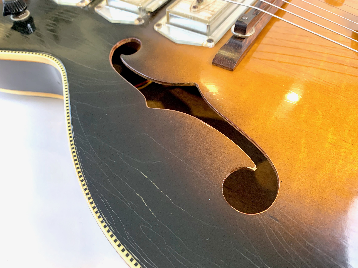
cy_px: 134
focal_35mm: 26
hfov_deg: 67.3
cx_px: 179
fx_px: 269
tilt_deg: -52.6
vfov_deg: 53.1
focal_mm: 4.25
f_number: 1.8
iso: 160
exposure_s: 1/50
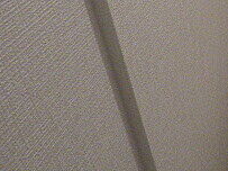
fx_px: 415
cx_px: 353
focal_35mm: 63
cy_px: 0
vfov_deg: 22.4
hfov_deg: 23.6
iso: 320
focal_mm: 3.58
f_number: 2.8
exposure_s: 1/60
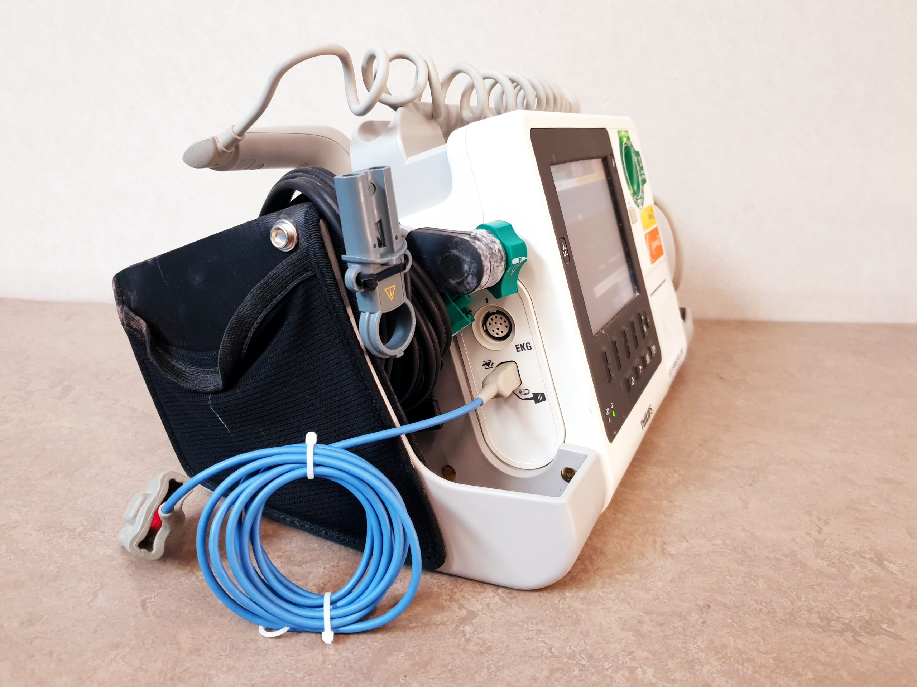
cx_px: 458
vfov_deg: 53.1
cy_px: 344
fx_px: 689
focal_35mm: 26
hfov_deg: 67.3
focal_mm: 4.3
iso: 200
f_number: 1.5
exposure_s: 1/50
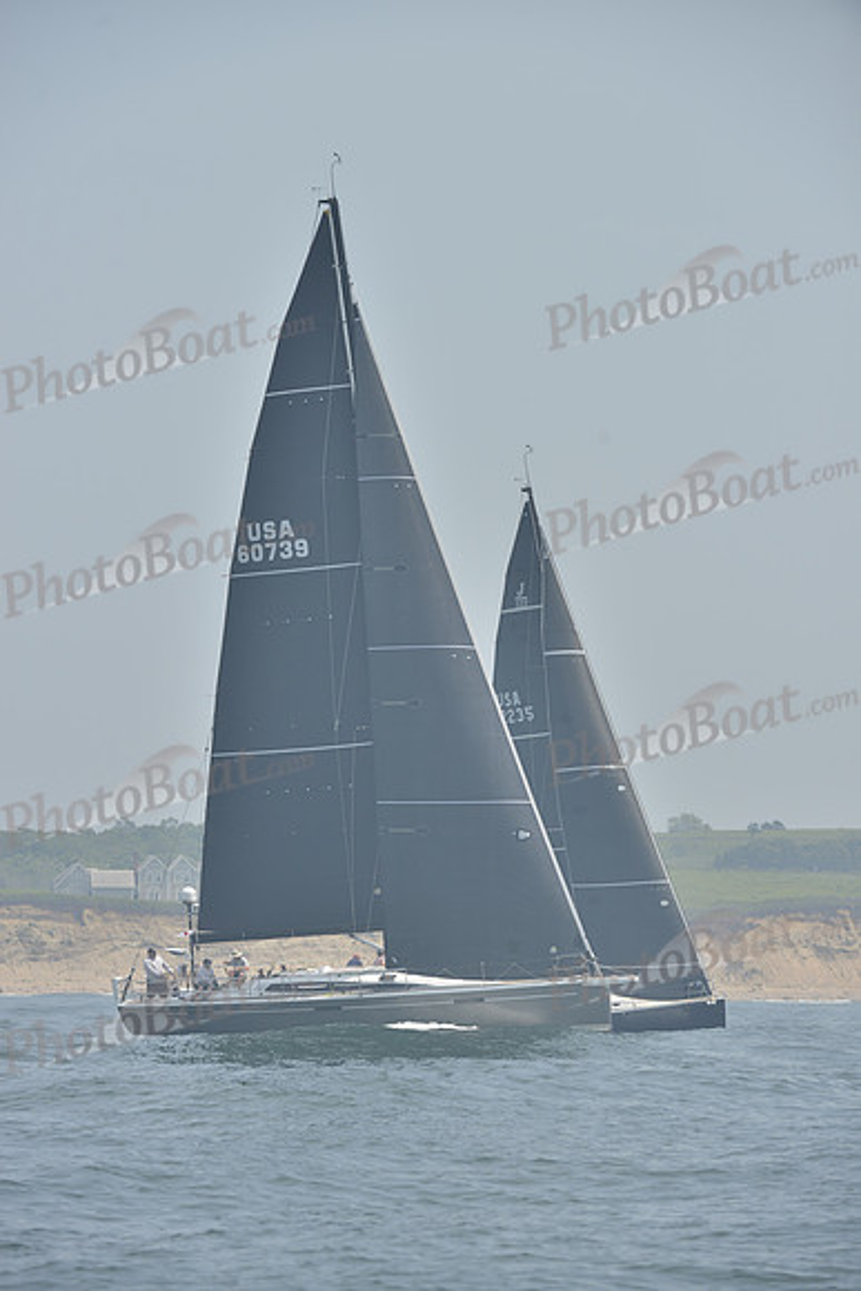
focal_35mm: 220
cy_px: 646
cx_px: 430
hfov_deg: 6.2
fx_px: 7887
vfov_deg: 9.4
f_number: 7.1
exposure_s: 1/1000
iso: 280
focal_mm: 220
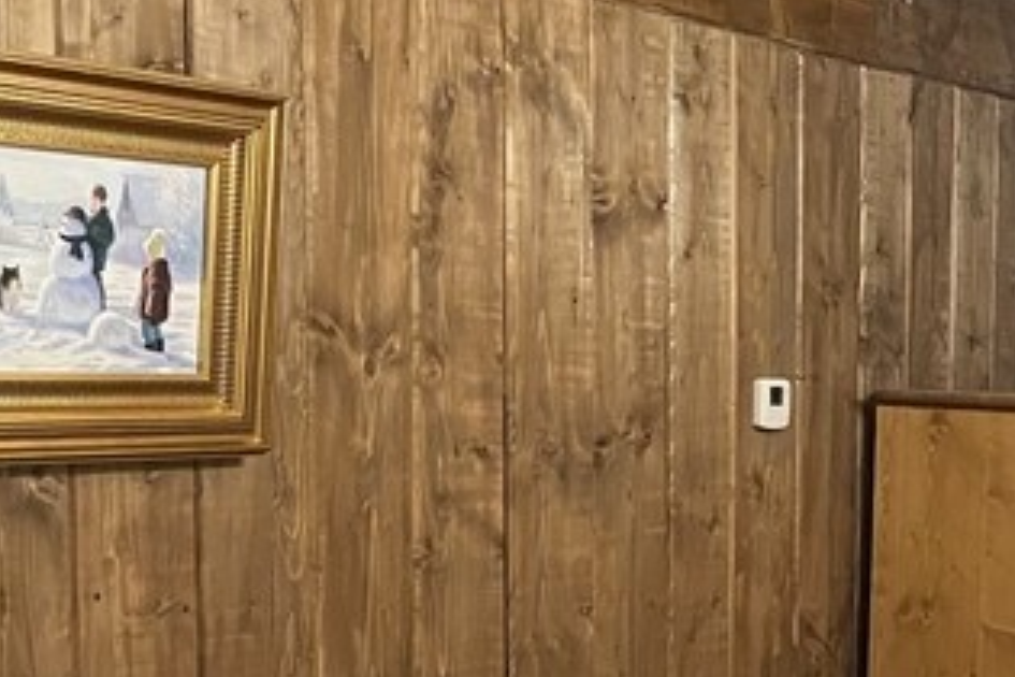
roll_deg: -2.2
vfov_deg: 15.2
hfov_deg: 22.1
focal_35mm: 88
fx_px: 2481
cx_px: 1070
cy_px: 690
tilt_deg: -7.6
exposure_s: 1/55
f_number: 1.6
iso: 500
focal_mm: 4.2
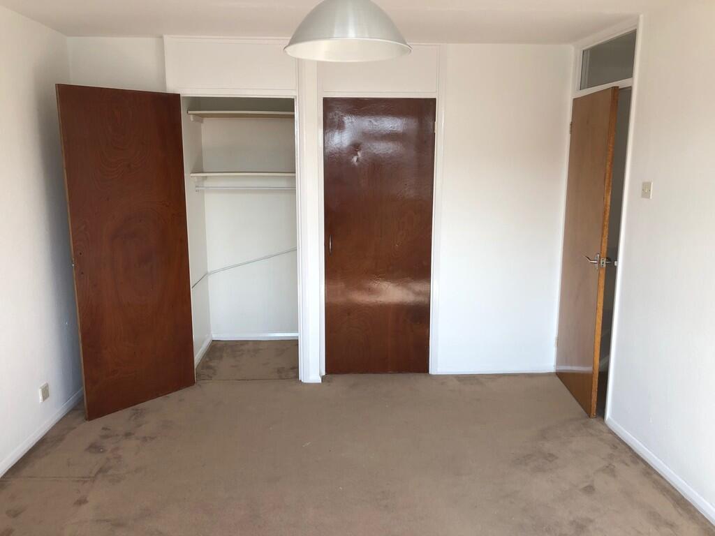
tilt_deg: -10.9
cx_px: 358
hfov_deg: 63.4
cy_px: 268
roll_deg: +0.7
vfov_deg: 49.7
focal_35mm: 28
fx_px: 578
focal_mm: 3.99
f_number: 1.8
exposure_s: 1/146
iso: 20
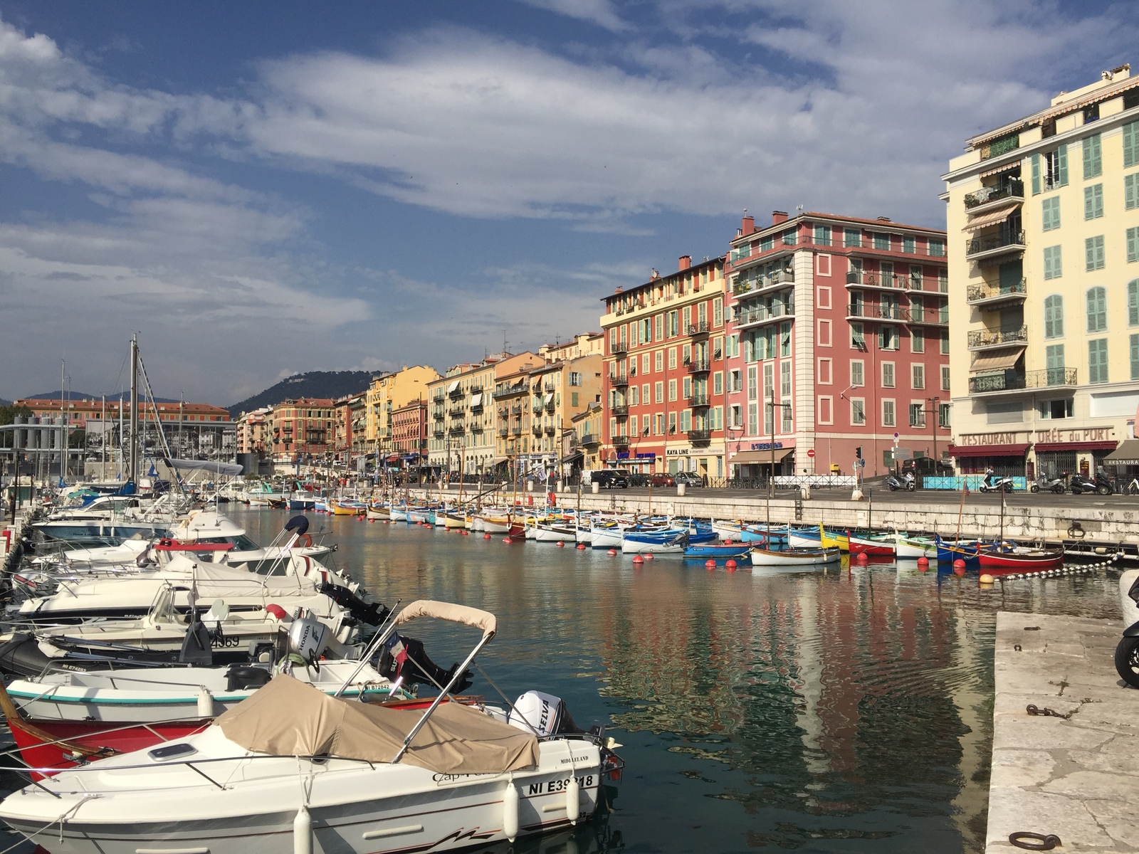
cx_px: 570
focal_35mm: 29
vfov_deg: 48.2
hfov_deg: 61.7
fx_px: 954
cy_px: 427
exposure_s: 1/4405
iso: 32
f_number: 2.2
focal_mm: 4.15
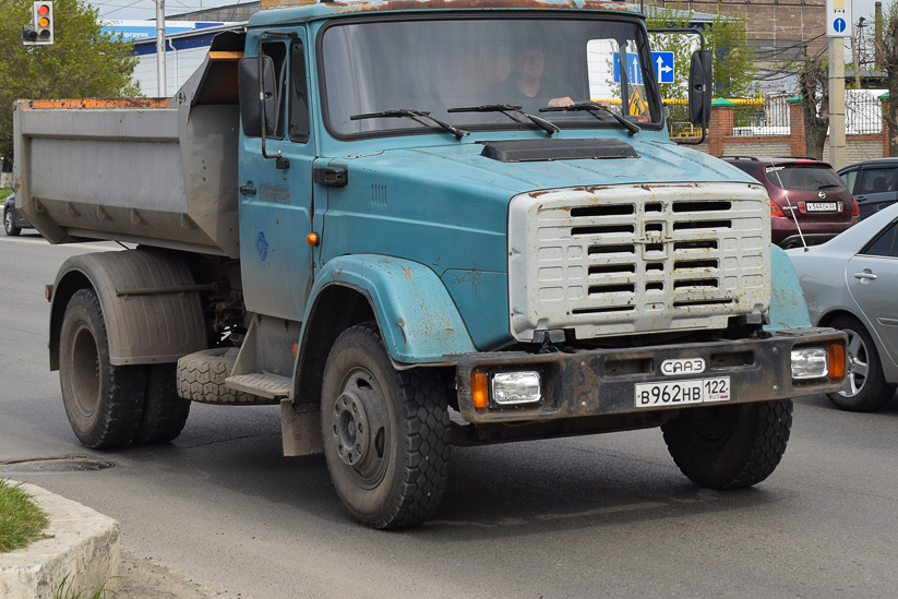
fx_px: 1746
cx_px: 455
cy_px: 165
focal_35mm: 70
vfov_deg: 19.4
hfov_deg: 28.8
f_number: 6.3
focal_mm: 32
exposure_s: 1/800
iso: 200
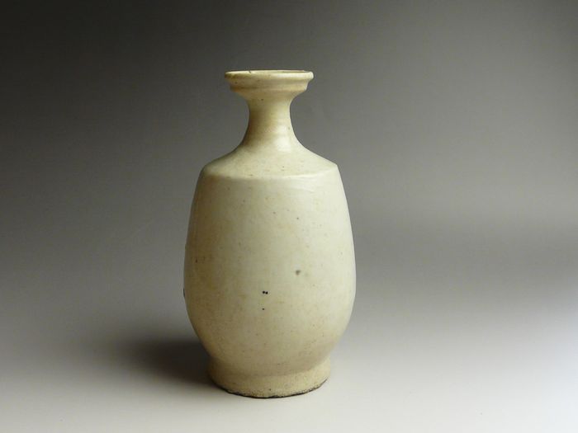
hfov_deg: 41.2
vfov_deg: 31.5
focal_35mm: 46
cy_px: 216
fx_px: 768
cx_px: 289
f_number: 2.8
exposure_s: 1/40
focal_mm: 4.8
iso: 100
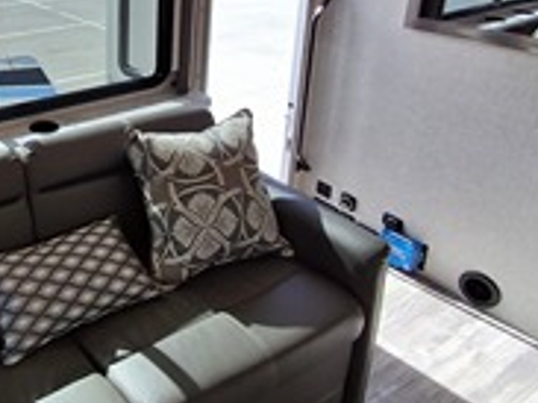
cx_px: 59
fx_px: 544
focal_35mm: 35
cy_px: 76
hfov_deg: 47.6
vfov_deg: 39.0
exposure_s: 1/495
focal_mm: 1.64
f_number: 2.2
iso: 40
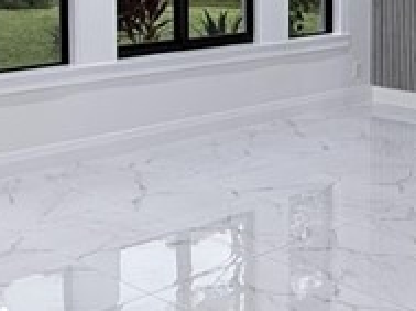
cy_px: -18
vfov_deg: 18.7
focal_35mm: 76
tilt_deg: -1.8
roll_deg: -0.8
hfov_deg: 24.7
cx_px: 396
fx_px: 912
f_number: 2.2
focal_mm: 2.22
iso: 250
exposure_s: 1/120
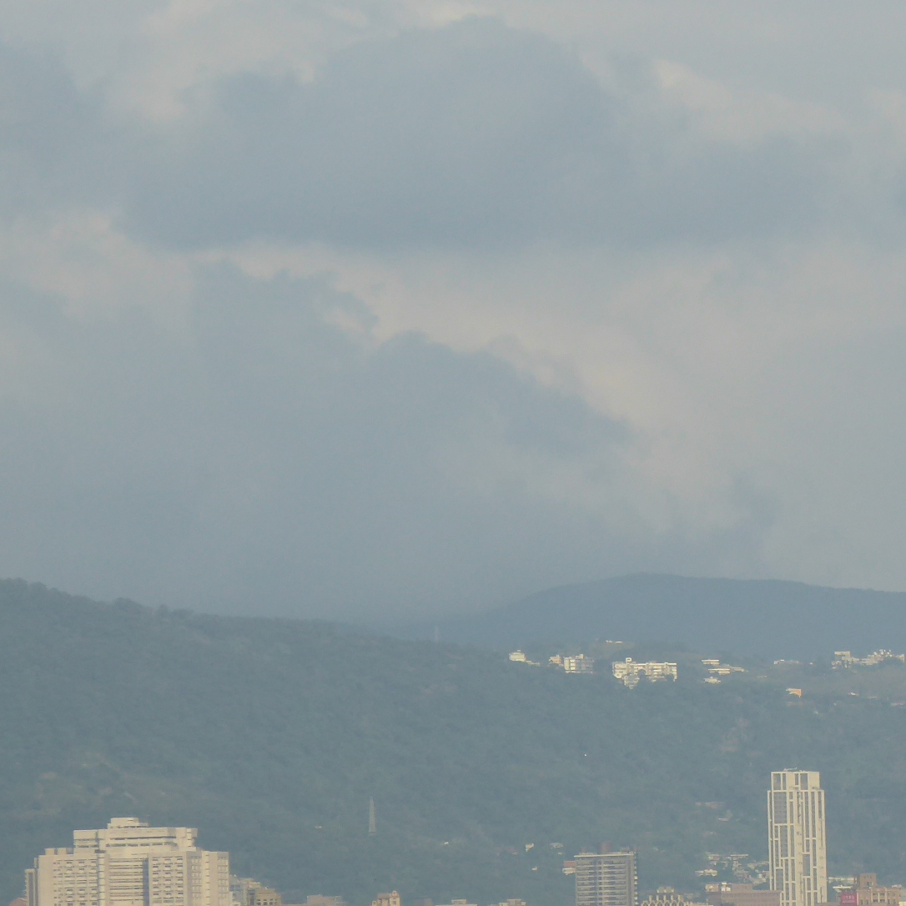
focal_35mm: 350
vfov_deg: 5.0
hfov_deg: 5.0
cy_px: 719
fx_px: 10364
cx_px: 811
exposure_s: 1/400
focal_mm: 27.1
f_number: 5.4
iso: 100
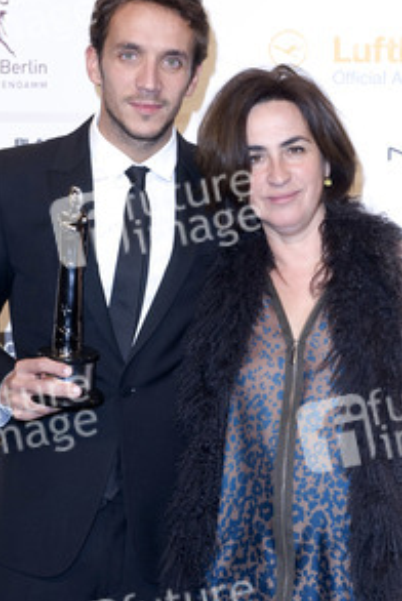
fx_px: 1504
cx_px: 216
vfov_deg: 22.6
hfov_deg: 15.2
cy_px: 322
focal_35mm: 90
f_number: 6.3
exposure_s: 1/250
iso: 800
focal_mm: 66
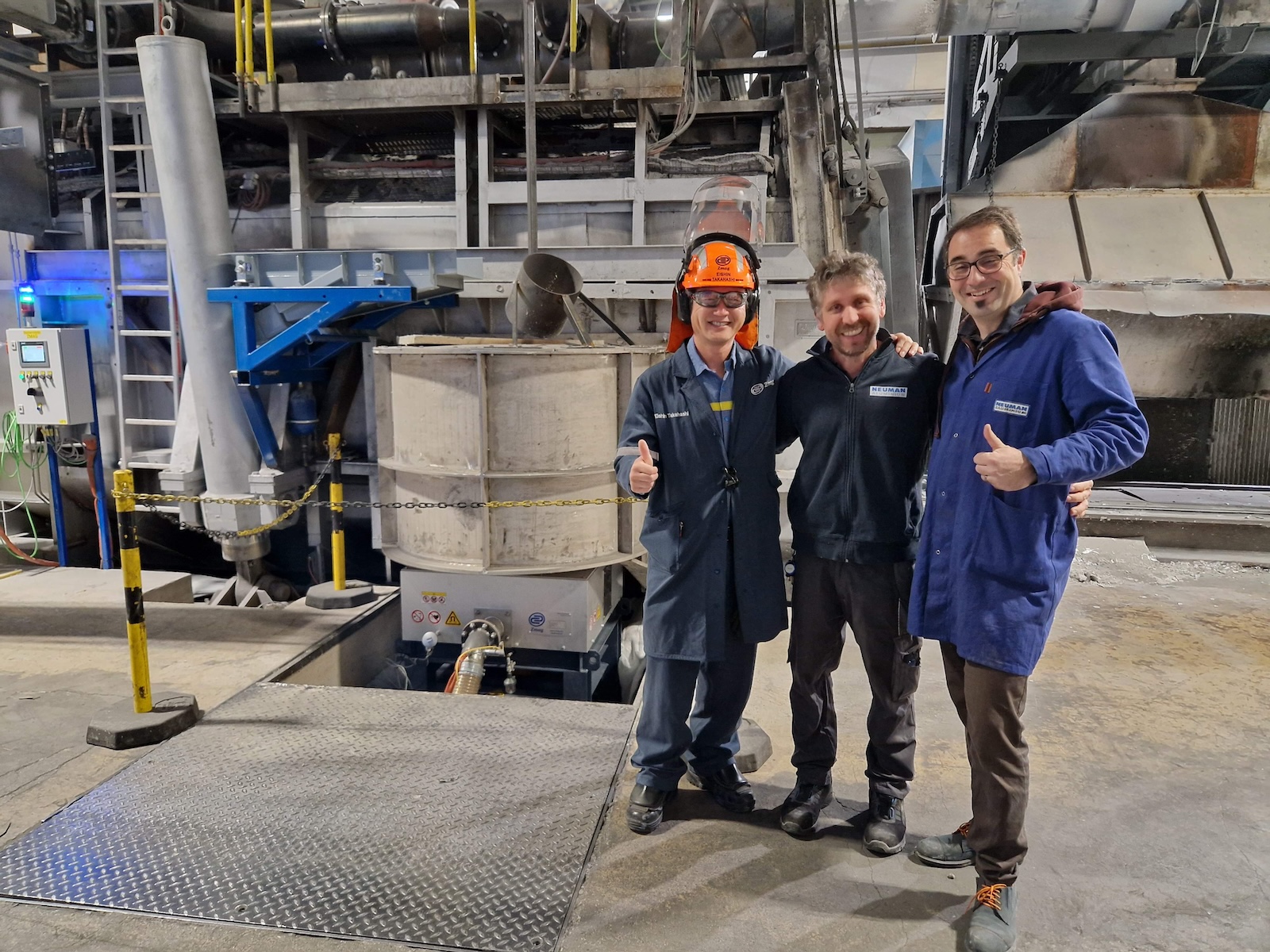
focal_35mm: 23
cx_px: 635
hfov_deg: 73.9
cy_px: 476
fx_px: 844
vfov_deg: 58.9
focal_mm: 5.4
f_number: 1.8
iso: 640
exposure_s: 1/33
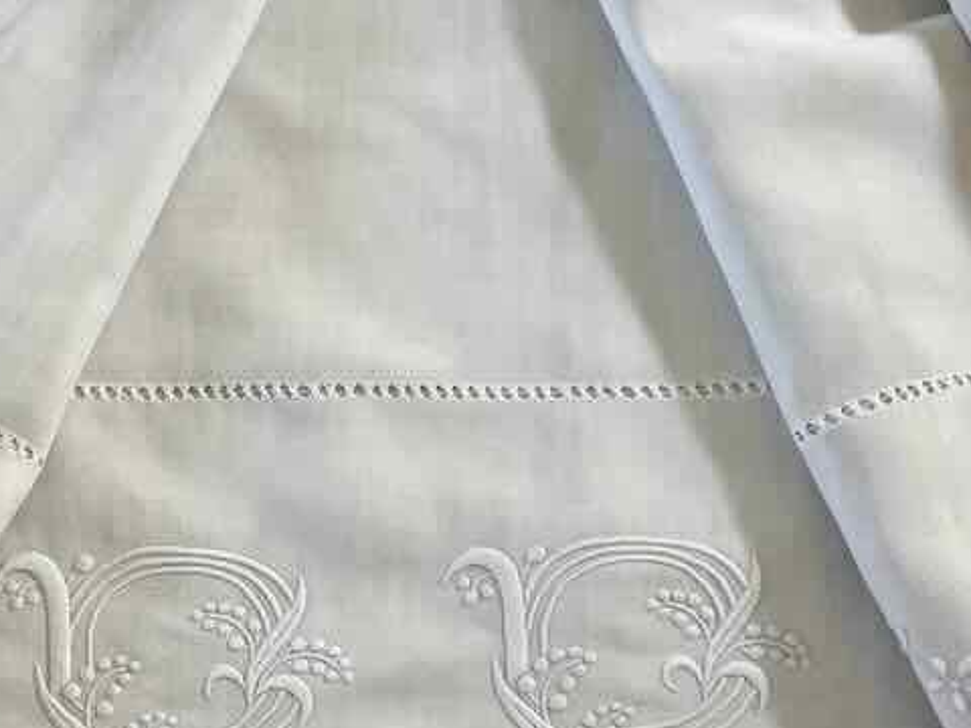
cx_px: 307
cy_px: 552
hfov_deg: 29.6
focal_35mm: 65
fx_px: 1823
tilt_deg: -77.6
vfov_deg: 22.4
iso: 64
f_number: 1.6
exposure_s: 1/121
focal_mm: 4.2
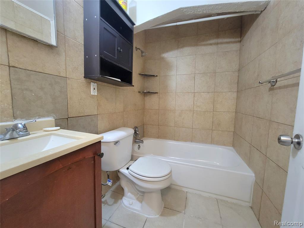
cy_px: 114
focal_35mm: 13
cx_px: 152
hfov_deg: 106.2
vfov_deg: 89.9
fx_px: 114
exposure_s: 1/30
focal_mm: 2.2
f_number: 2.2
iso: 320
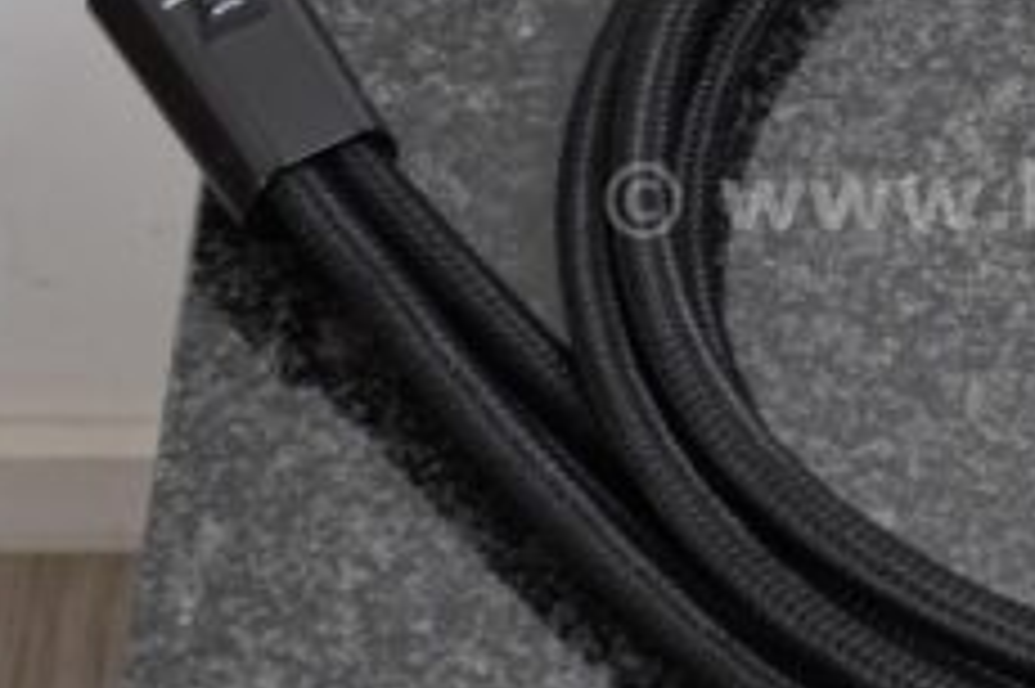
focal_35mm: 196
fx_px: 5631
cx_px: 1220
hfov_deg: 10.3
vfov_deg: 7.0
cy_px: 193
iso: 2000
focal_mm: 50
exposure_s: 1/60
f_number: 4.8
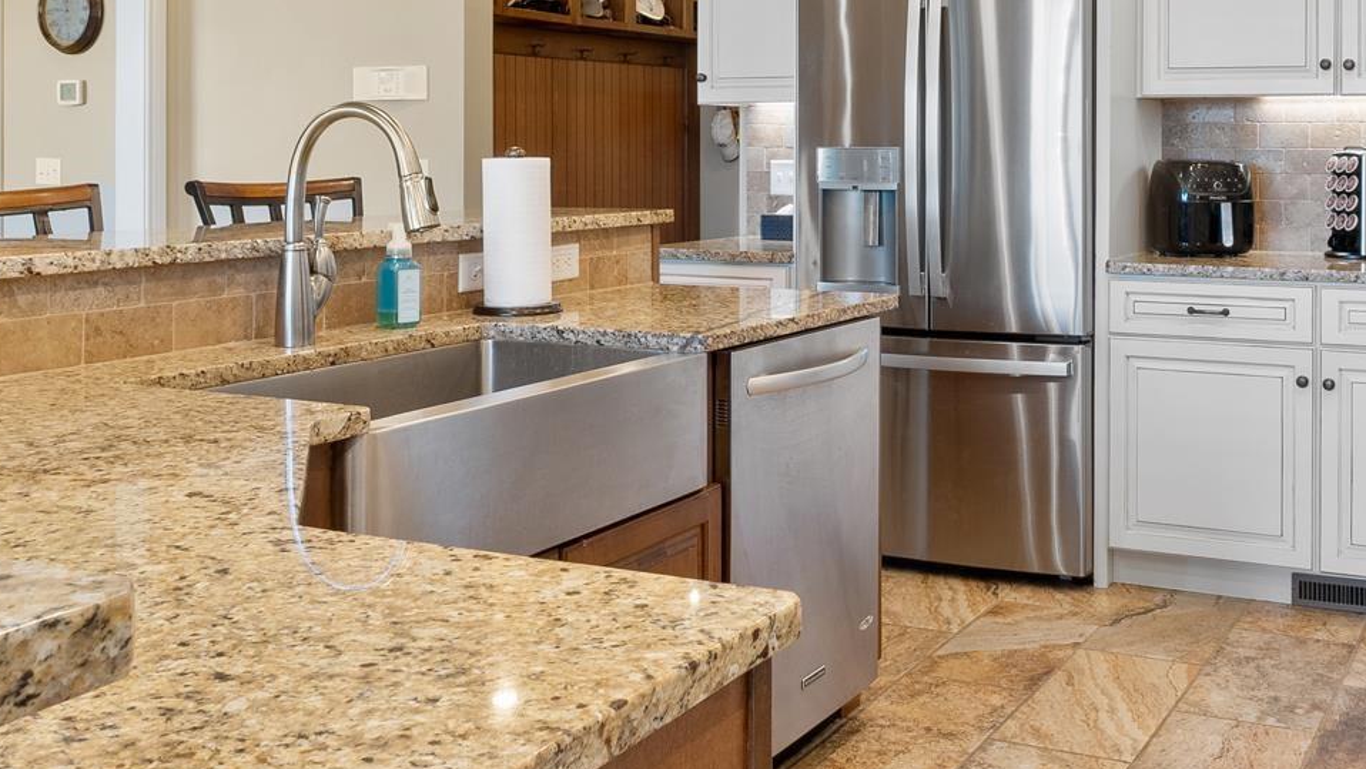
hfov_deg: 48.5
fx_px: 1485
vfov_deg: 28.3
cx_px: 917
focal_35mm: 41
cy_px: 128
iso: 200
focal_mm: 10
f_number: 9
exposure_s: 1/1.25
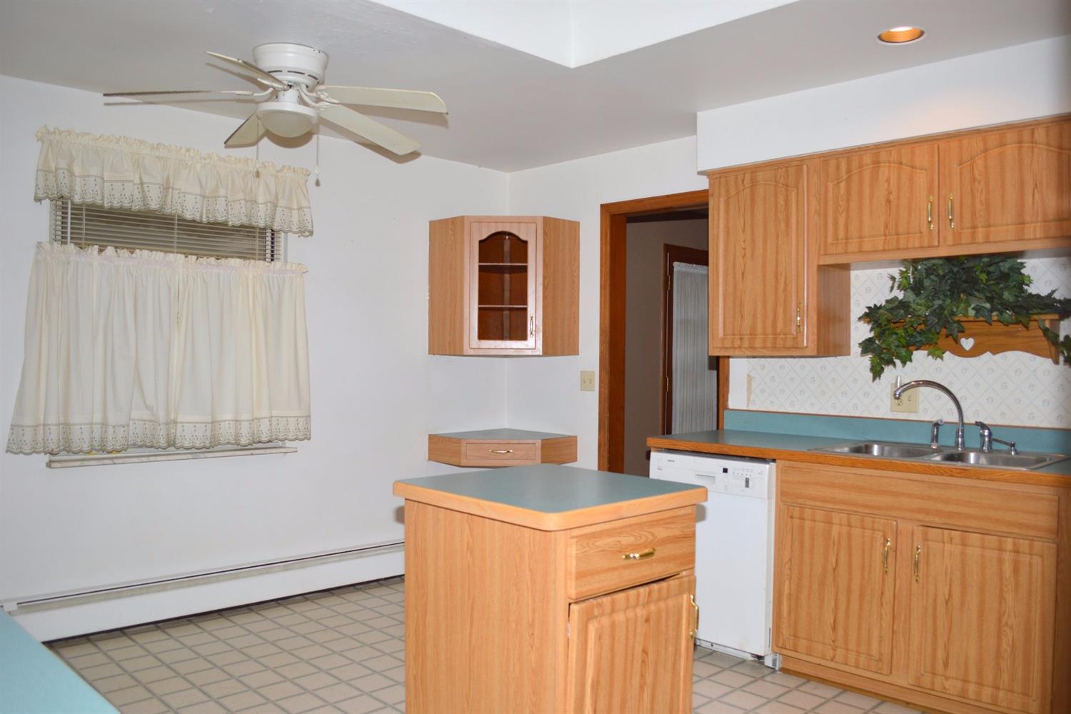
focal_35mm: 27
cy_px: 357
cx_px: 536
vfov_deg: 47.9
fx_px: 803
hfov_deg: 67.4
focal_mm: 18
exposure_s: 1/100
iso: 100
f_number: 3.5
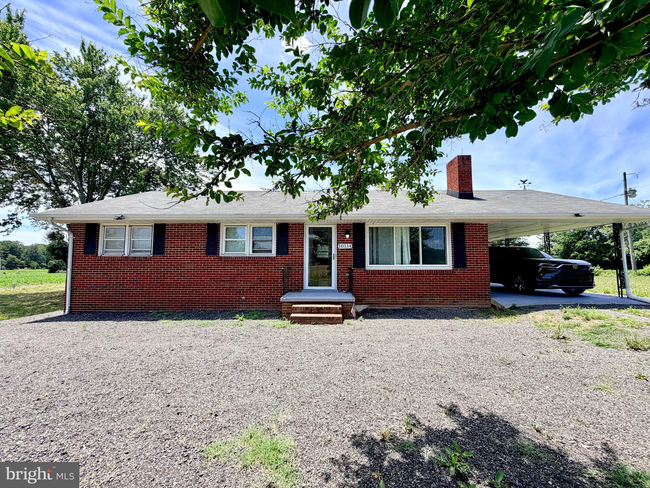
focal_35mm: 14
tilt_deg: +3.5
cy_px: 244
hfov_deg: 102.1
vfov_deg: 85.7
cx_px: 325
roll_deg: -0.4
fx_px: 263
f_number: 2.2
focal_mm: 2.22
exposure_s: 1/770
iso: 40
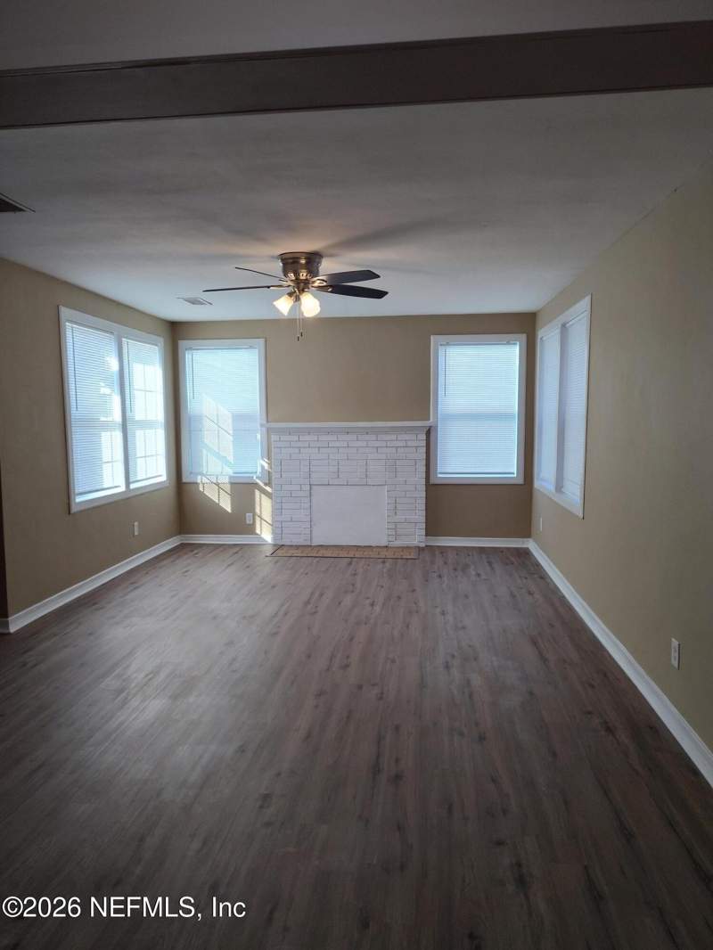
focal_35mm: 23
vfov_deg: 73.9
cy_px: 475
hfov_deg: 58.9
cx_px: 356
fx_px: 631
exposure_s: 1/120
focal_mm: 5.56
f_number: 1.8
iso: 217
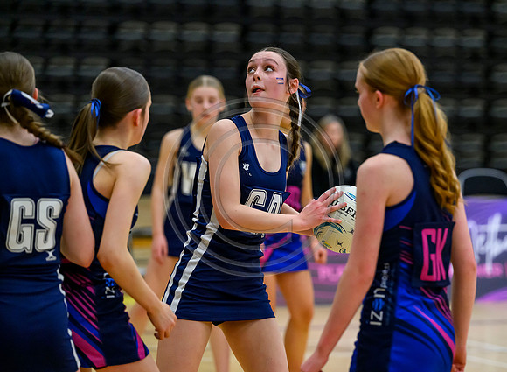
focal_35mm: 185
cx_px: 293
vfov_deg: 7.9
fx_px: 2691
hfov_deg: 10.8
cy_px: 177
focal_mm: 165
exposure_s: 1/800
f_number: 3.5
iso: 6400
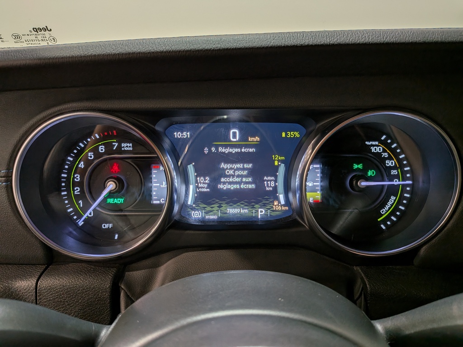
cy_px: 174
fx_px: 321
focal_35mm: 24
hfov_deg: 71.6
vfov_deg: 56.8
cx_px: 232
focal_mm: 4.53
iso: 30
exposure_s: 1/120
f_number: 1.7
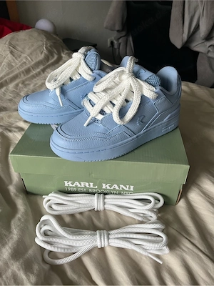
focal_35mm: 26
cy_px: 143
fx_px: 214
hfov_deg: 53.1
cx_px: 107
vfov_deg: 67.3
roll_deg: +3.0
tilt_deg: -37.6
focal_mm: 5.1
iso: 250
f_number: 1.6
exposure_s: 1/60
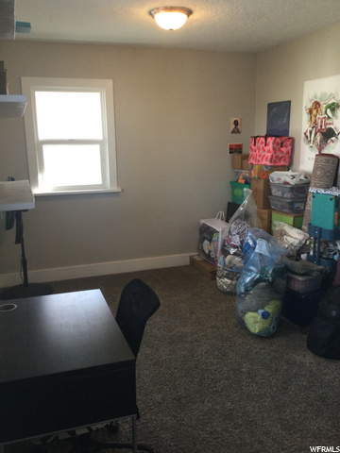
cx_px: 170
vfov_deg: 58.4
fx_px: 406
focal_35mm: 31
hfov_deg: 45.4
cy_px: 226
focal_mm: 3.3
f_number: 2.4
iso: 64
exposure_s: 1/30
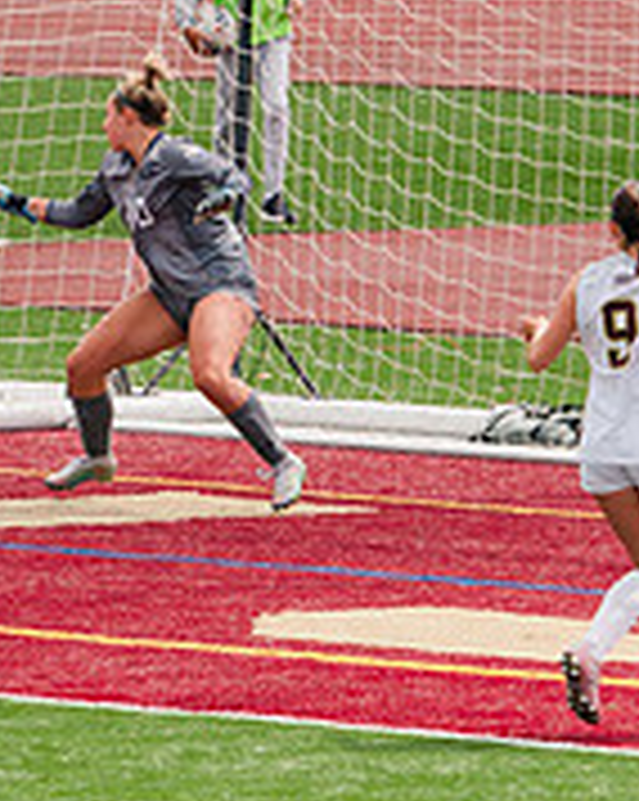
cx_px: -230
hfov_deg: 1.7
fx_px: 21076
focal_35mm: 890
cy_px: 421
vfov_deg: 2.2
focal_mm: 291
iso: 400
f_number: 5.6
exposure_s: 1/1600
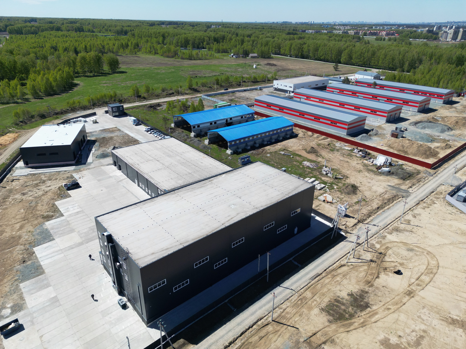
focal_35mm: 24
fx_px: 323
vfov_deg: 56.8
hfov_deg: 71.6
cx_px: 233
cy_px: 174
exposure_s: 1/3000
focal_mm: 6.72
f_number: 1.7
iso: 120
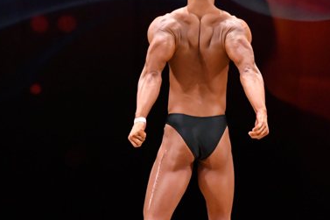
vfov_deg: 3.0
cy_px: 131
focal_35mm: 462
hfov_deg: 4.5
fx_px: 4233
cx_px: 201
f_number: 5.6
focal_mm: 150
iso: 4000
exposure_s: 1/400
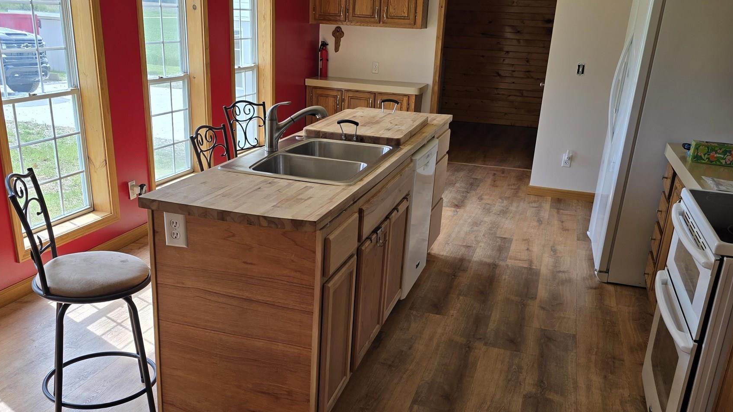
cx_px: 363
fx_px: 661
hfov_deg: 58.0
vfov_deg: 34.5
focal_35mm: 34
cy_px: 255
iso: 32
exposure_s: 1/359
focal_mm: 6.3
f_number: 1.7
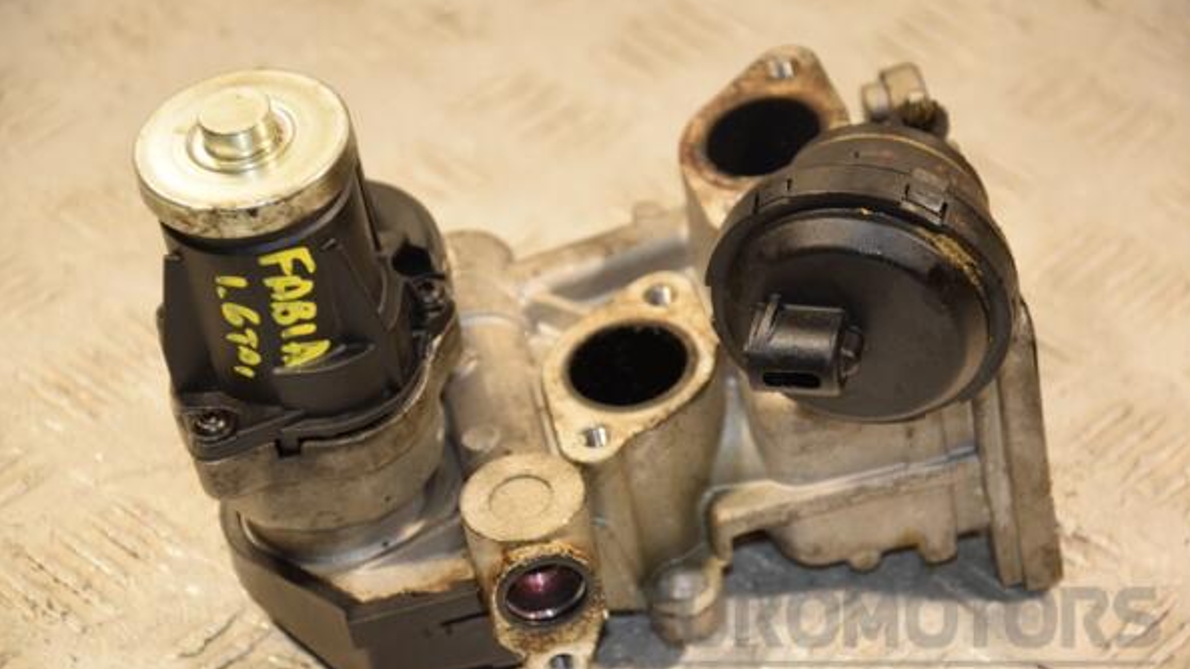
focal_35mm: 167
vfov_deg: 7.3
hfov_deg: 12.9
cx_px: 597
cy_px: 351
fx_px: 5254
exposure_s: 1/160
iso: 800
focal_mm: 105
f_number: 5.6
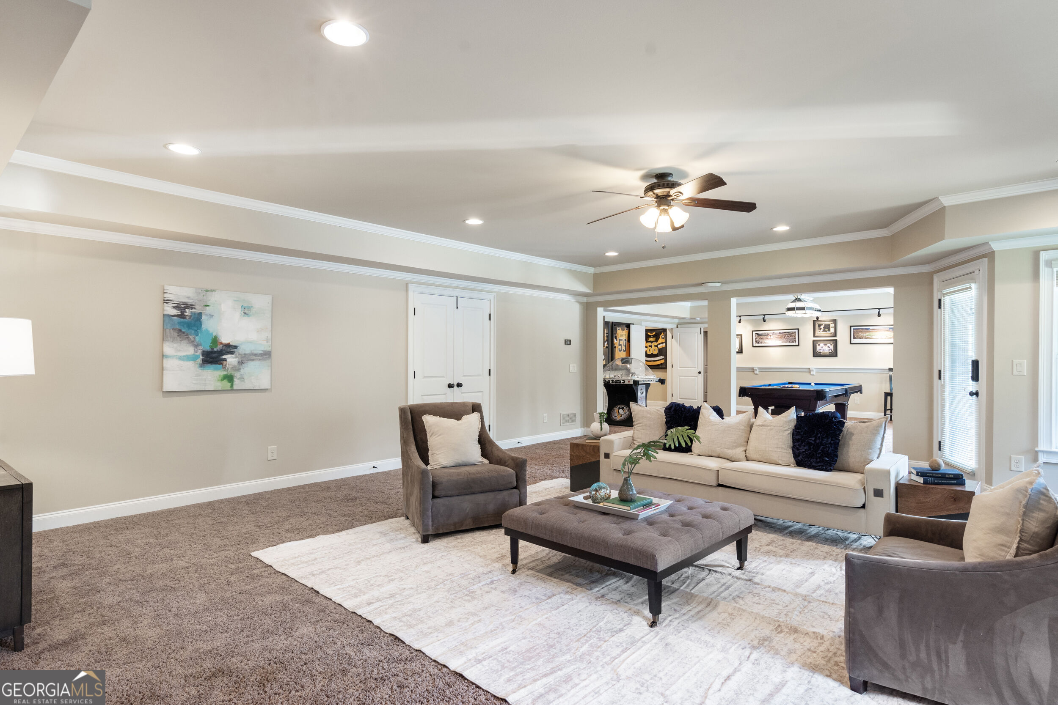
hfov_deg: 90.0
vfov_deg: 67.4
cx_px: 529
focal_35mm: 18
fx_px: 529
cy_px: 352
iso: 500
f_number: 8
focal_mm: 18
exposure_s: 1/6
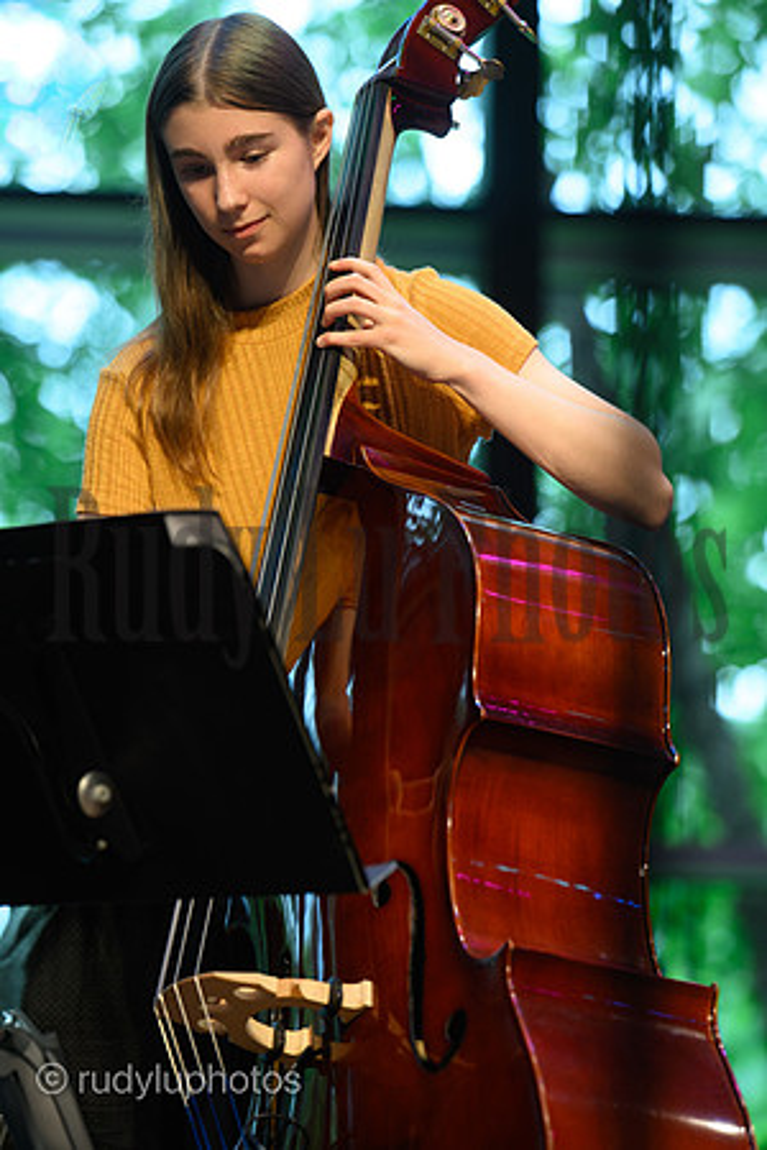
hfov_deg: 6.9
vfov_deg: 10.3
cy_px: 575
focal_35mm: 200
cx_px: 384
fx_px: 6391
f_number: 4
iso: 800
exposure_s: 1/200
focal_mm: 200
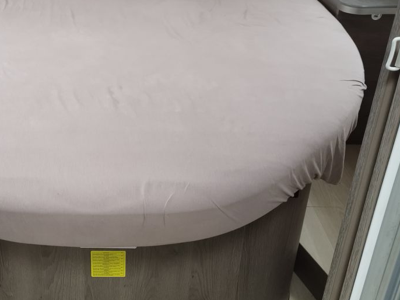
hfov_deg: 51.3
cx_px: 121
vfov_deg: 40.2
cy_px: 101
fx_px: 404
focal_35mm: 35
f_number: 1.89
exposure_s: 1/50
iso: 340
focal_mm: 5.89
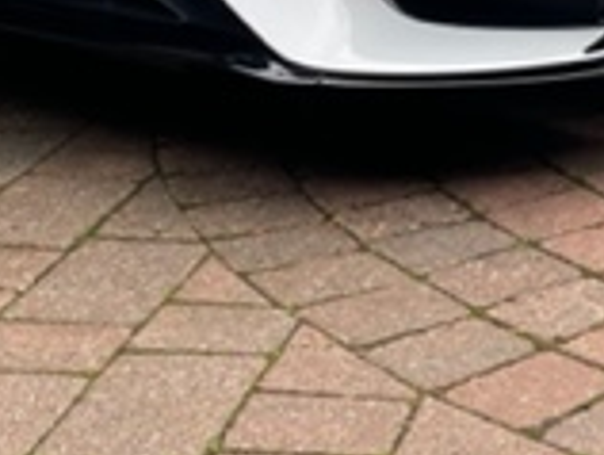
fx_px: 1835
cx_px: 589
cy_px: -264
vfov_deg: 13.2
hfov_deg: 18.3
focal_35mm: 105
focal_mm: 4.2
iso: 32
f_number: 1.6
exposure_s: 1/362
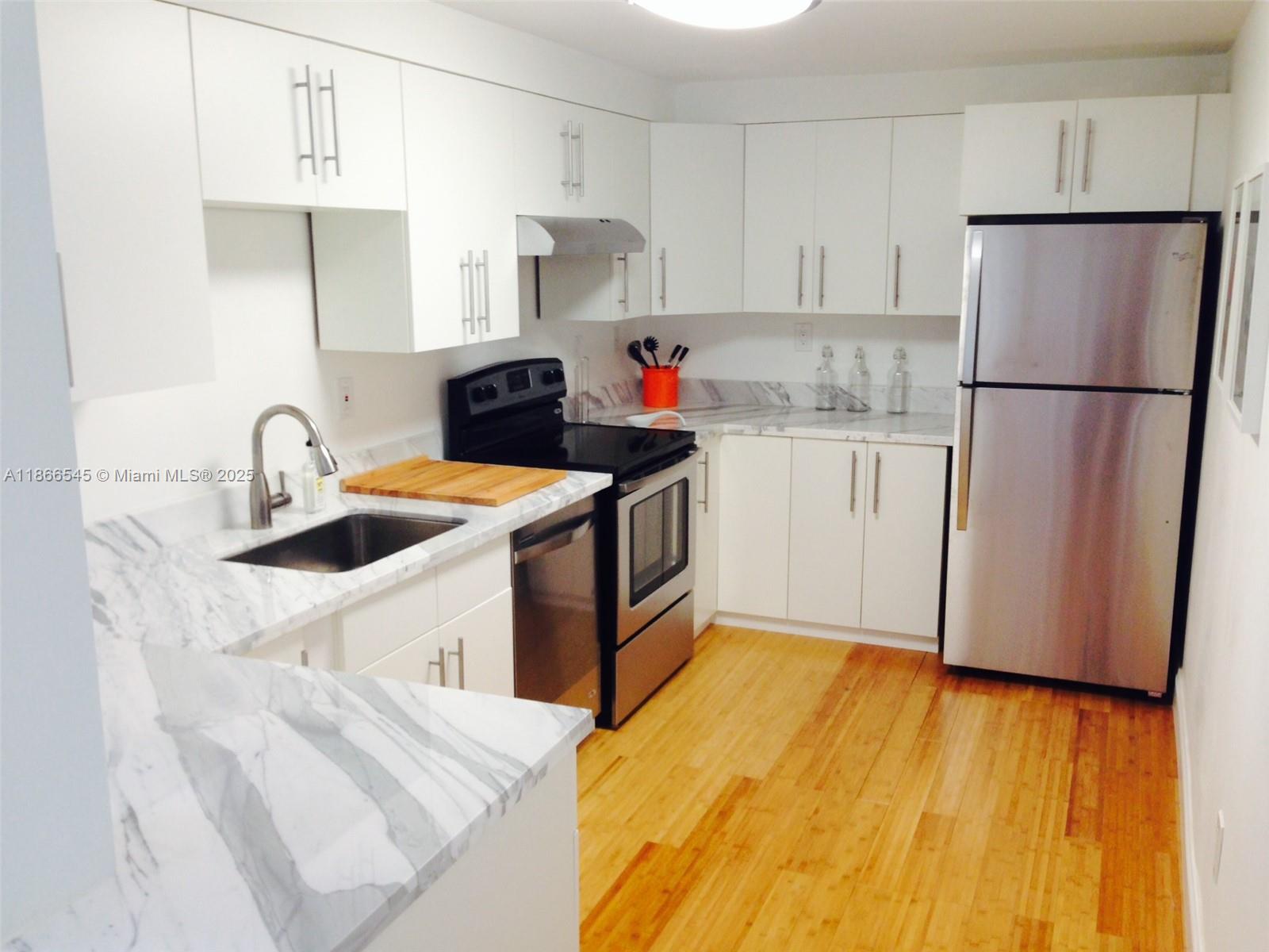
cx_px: 634
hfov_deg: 55.4
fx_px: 1210
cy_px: 476
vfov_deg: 42.9
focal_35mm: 33
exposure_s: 1/24
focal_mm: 4.12
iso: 50
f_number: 2.4
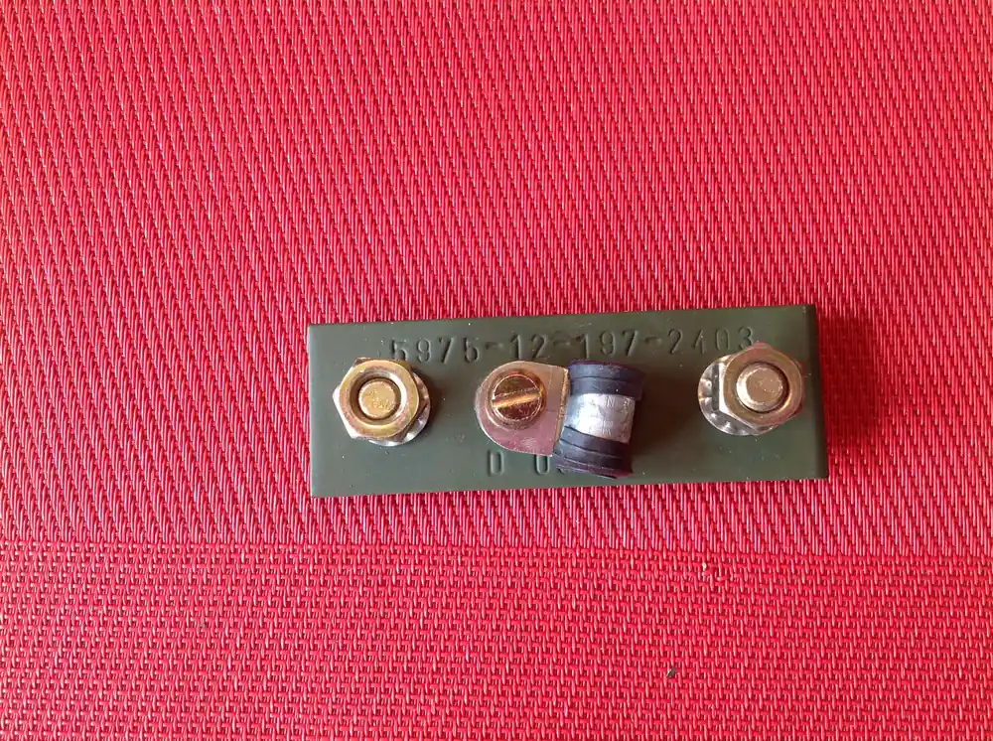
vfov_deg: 40.6
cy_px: 370
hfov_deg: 52.7
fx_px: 1002
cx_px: 496
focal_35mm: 35
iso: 64
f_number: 2.4
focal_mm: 4.28
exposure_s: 1/40
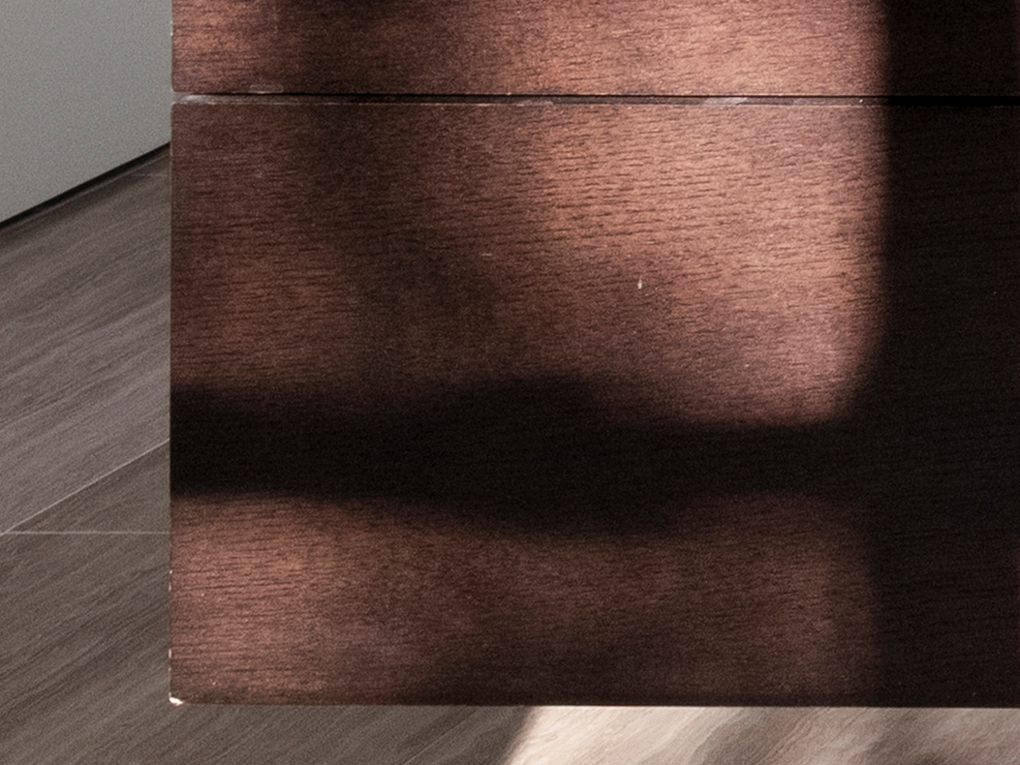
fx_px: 4391
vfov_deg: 8.7
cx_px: 3180
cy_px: -1282
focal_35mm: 149
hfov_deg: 9.7
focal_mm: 24.5
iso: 320
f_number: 13
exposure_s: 4
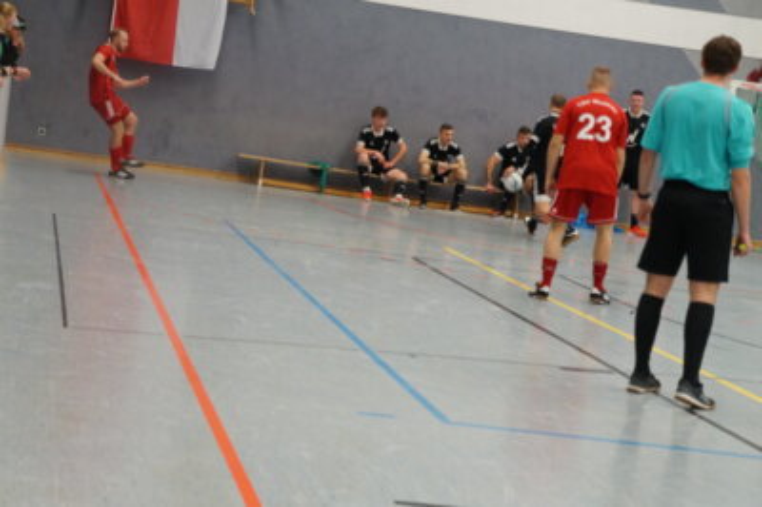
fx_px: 1745
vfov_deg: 16.5
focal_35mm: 82
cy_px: 254
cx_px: 381
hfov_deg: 24.6
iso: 2000
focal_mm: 55
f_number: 5.6
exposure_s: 1/100
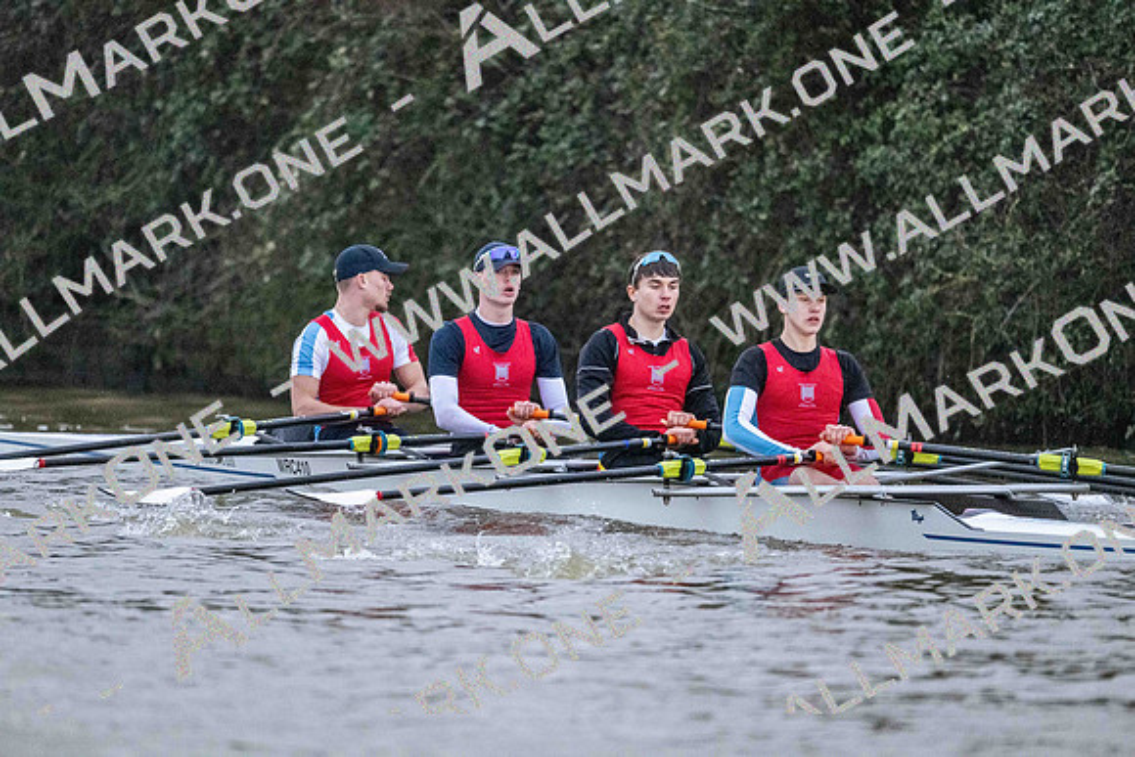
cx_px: 568
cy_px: 378
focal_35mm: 400
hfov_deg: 5.2
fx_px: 12613
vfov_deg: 3.4
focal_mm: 400
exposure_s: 1/1600
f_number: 4.5
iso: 14400
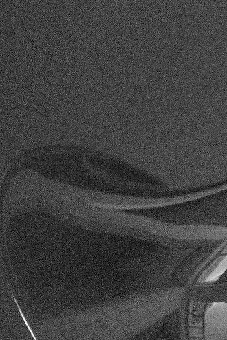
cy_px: -146
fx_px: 4994
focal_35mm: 528
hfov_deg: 2.6
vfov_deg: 3.9
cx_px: 531
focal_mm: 85
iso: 16000
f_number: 1.8
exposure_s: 1/250
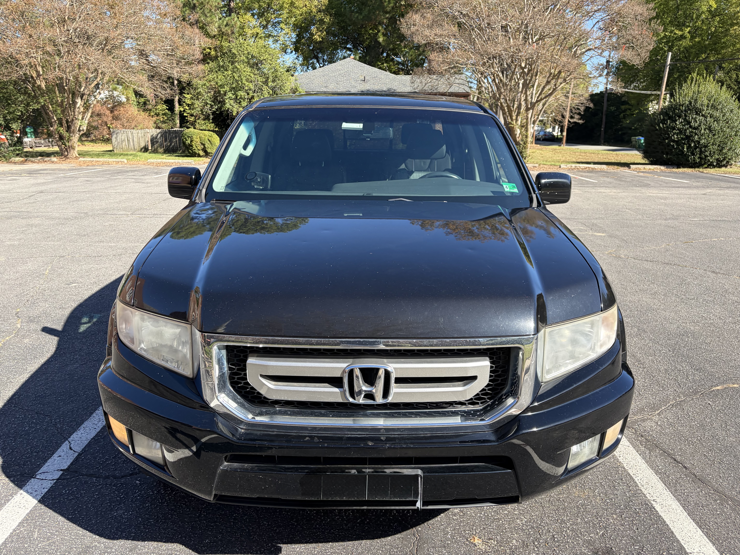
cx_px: 370
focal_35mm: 26
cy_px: 278
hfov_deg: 67.3
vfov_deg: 53.1
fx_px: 556
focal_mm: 5.96
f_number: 1.6
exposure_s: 1/1217
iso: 50
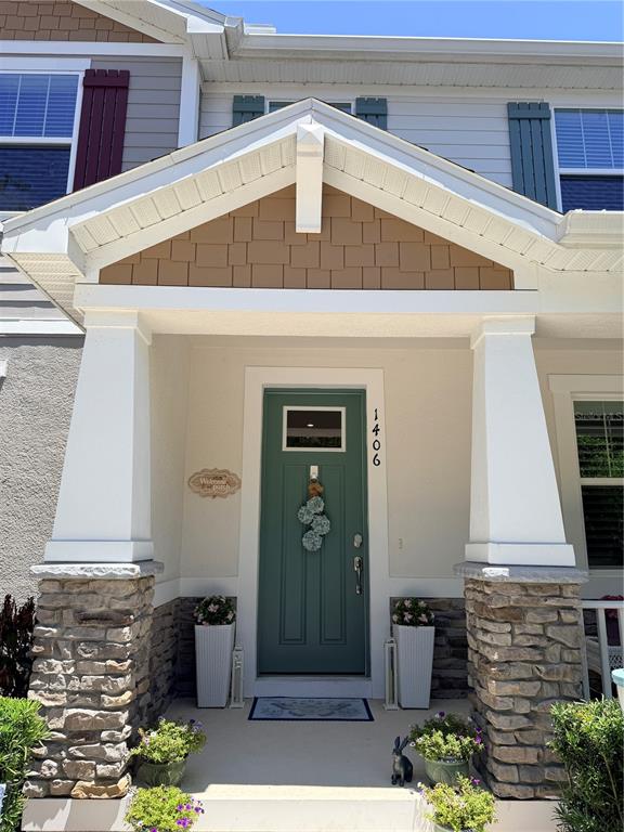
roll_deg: +0.1
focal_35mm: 24
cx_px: 312
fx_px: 577
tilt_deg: +12.4
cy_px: 416
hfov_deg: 56.8
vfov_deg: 71.6
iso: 80
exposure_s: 1/2611
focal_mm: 6.76
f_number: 1.78
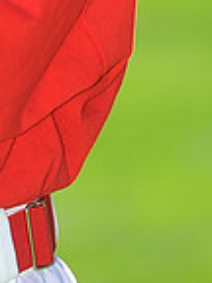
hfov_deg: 1.9
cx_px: -67
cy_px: -283
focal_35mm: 775
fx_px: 6328
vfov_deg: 2.5
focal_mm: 200
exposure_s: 1/640
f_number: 4.5
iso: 200
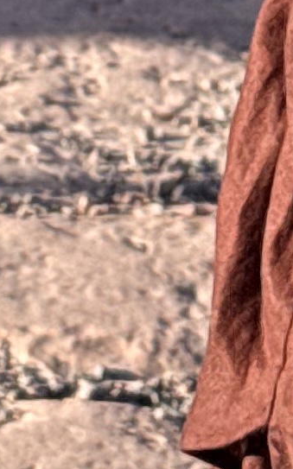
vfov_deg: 5.1
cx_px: 232
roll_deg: +2.8
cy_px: -1254
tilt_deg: -1.3
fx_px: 4833
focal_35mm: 378
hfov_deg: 3.5
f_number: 1.78
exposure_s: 1/3378
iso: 64
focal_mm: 6.76
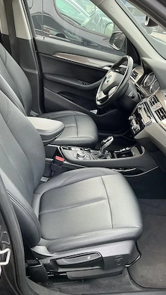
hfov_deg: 36.5
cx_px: 99
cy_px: 148
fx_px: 251
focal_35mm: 32
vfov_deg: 61.0
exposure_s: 1/100
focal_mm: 3
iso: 64
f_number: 1.8
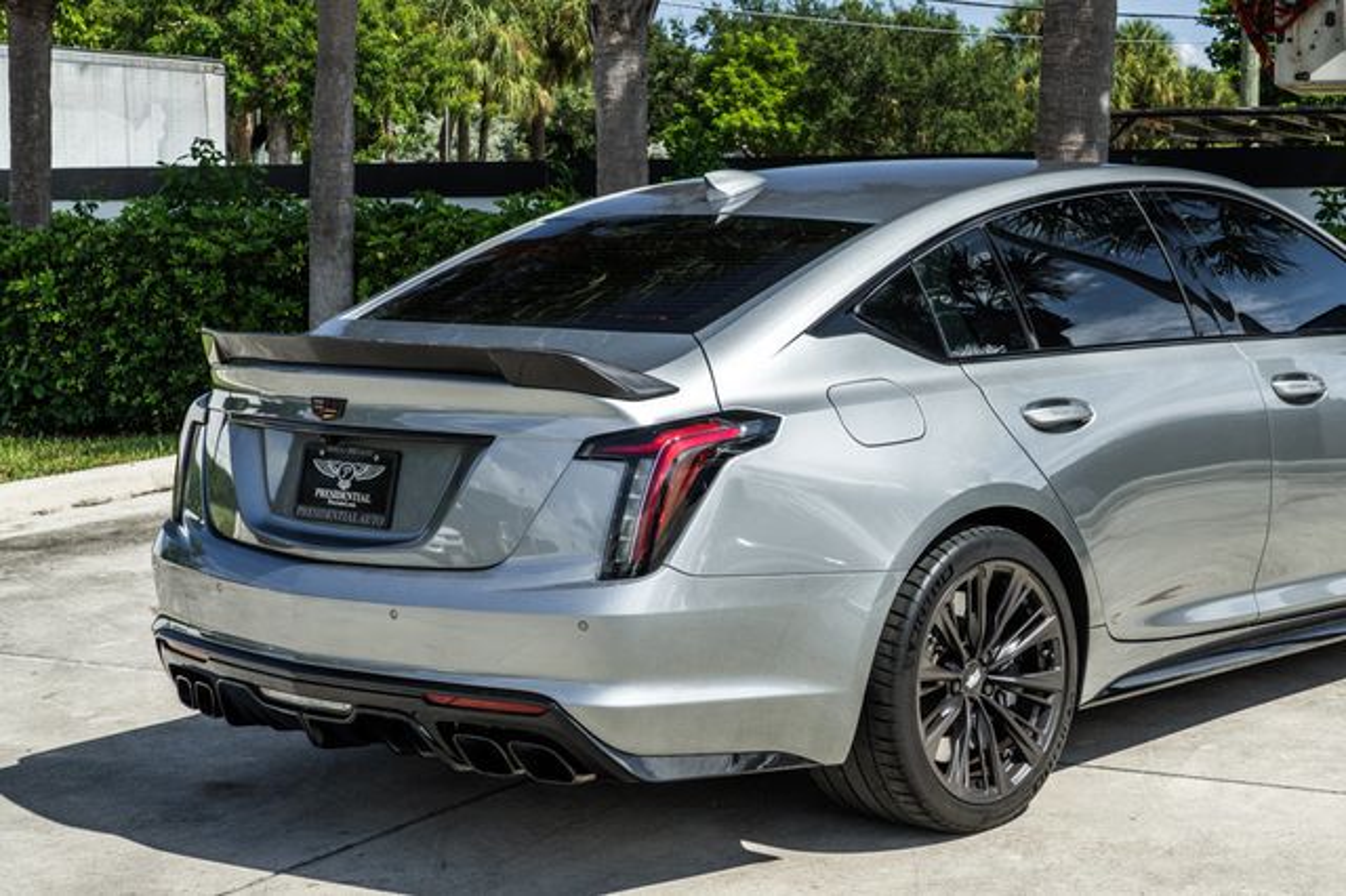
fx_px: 2367
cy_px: 430
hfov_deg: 31.5
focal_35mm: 63
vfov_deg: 21.4
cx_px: 913
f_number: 8
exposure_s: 1/125
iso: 160
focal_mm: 40
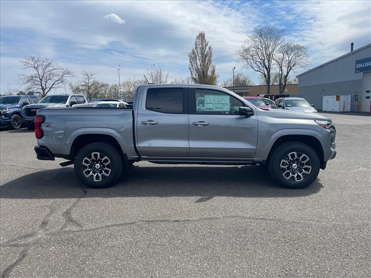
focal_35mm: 26
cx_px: 186
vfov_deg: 53.1
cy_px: 139
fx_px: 279
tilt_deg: -5.3
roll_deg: +1.3
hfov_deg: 67.3
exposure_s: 1/3610
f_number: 1.6
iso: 32
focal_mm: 4.2
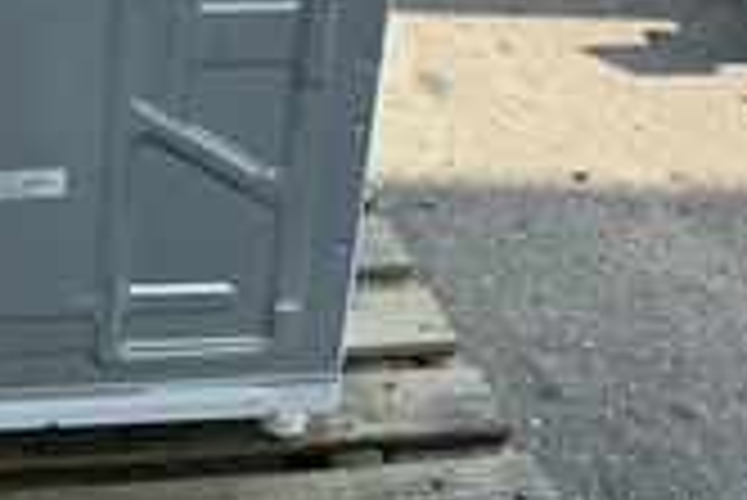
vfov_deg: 18.1
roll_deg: +0.2
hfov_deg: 26.4
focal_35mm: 70
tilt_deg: -20.9
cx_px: -86
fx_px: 1454
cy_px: -167
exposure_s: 1/419
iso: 25
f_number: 1.8
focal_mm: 3
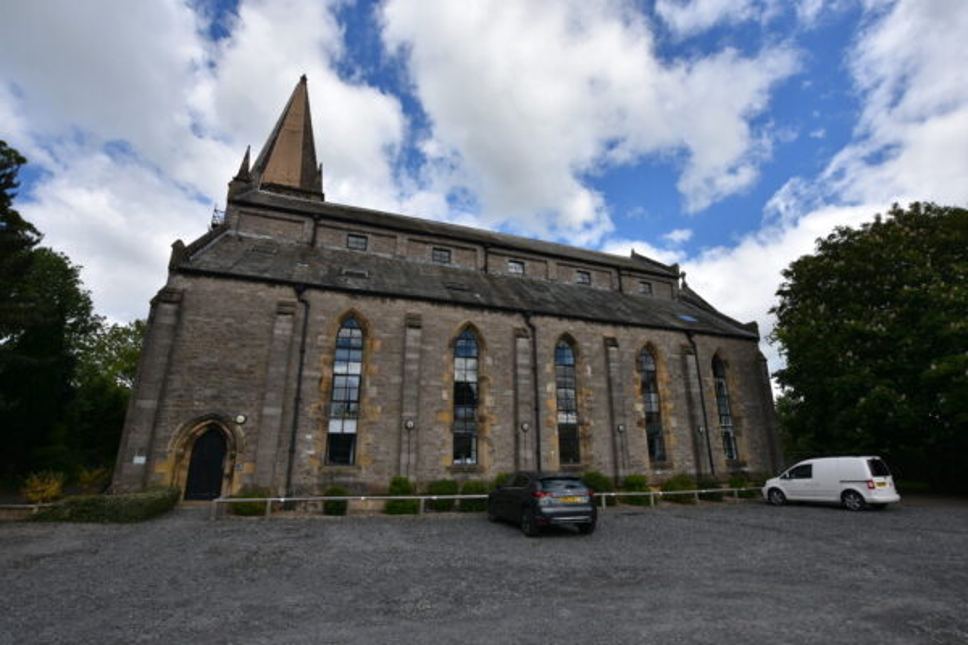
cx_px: 484
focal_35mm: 15
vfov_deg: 77.3
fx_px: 403
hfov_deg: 100.4
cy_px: 322
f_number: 8
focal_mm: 10
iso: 180
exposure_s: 1/500
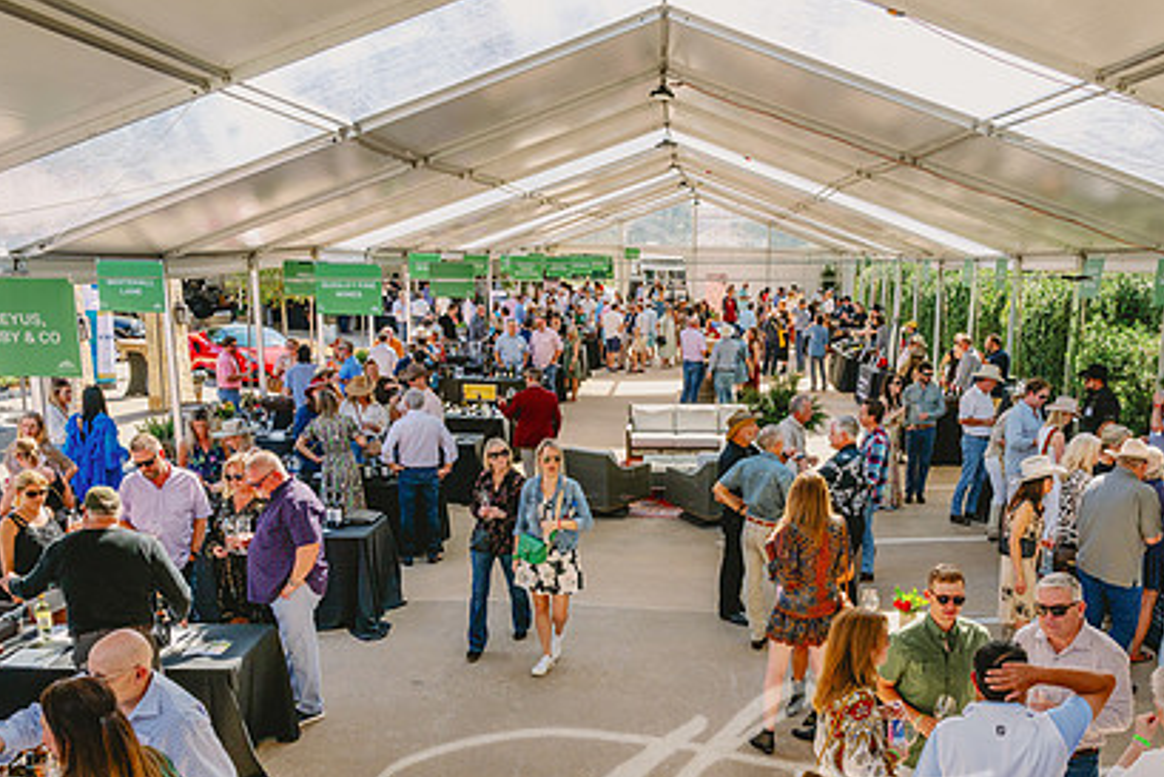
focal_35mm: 34
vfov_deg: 38.5
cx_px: 652
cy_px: 519
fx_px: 1100
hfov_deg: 55.6
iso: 320
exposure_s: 1/400
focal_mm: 24
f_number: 8
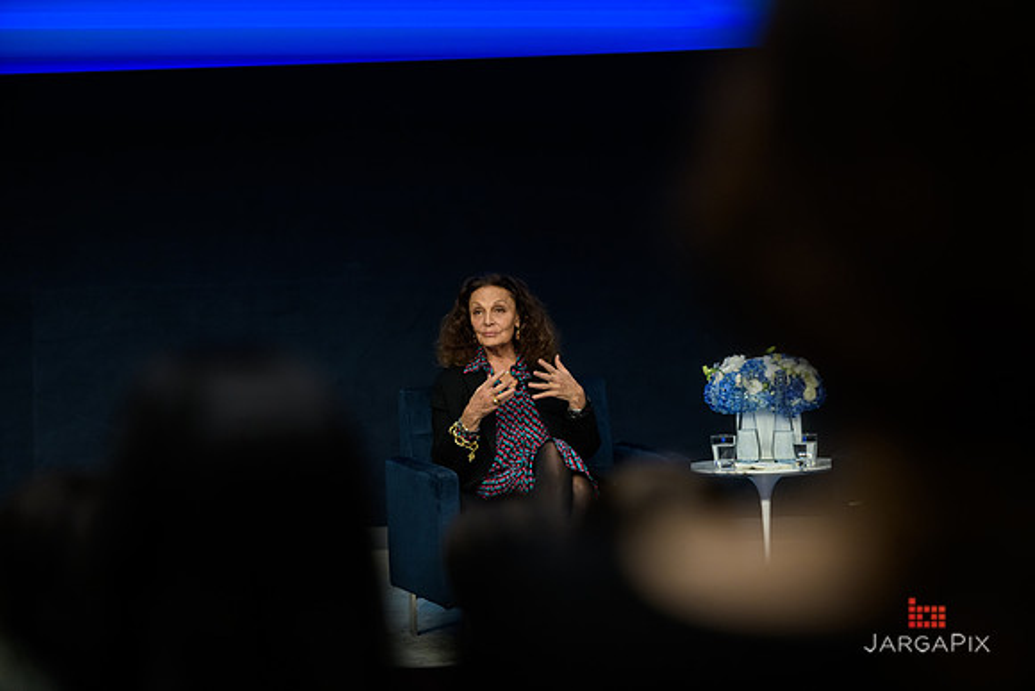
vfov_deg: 11.2
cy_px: 346
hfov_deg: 16.8
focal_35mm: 122
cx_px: 518
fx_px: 3508
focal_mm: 122
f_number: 3.2
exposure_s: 1/200
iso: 1000
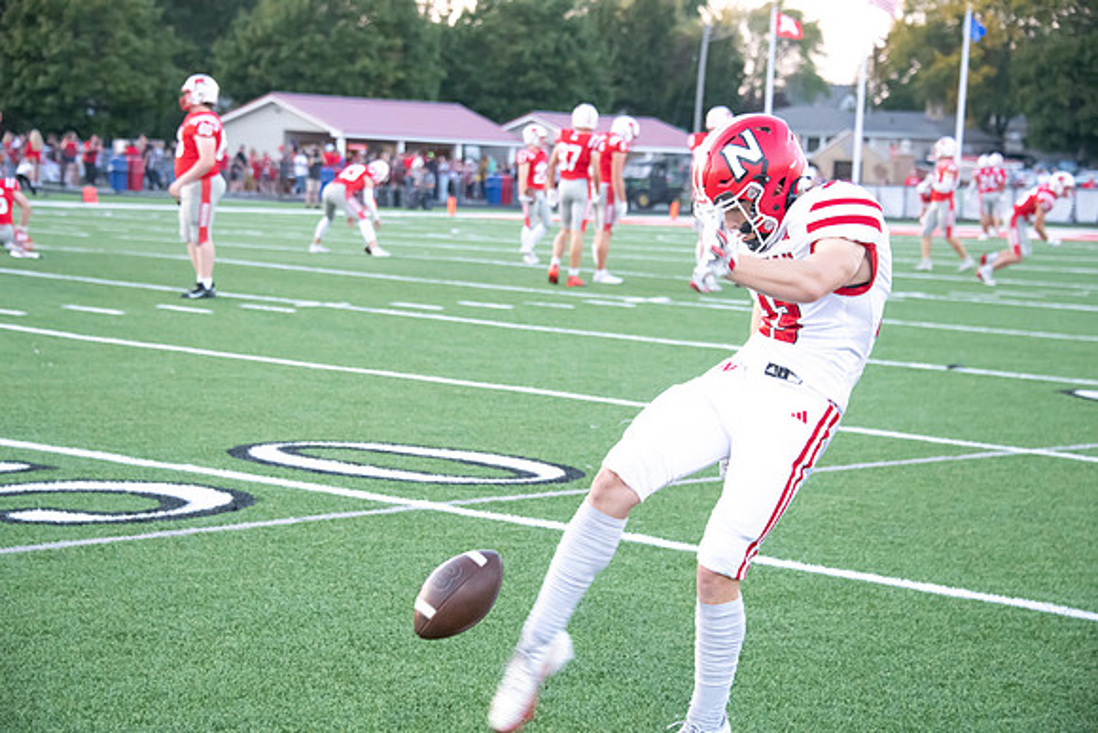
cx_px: 549
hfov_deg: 20.8
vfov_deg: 14.0
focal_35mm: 98
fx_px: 2990
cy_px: 366
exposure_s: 1/500
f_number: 5.6
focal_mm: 98
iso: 4000
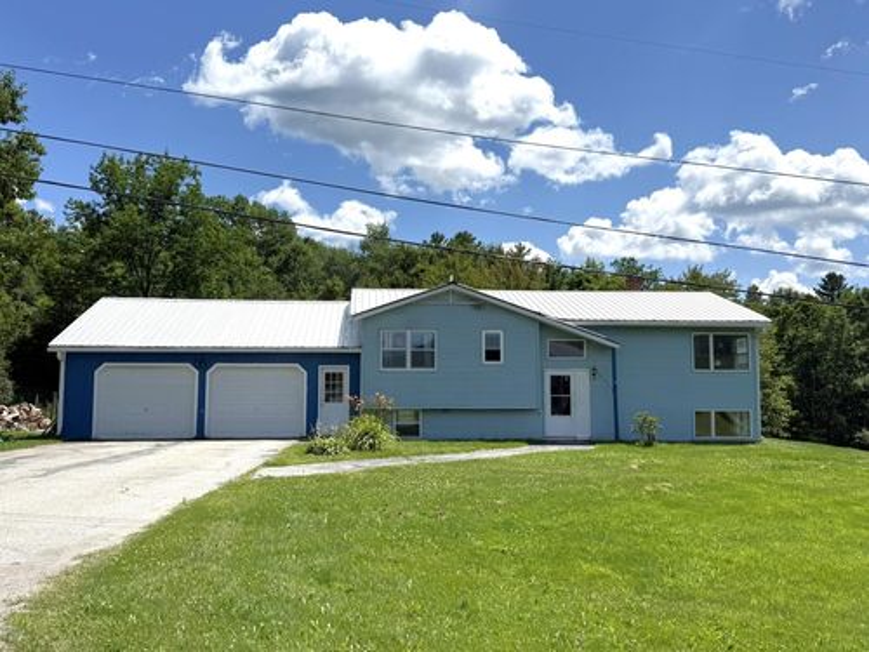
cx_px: 434
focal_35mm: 31
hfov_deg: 58.4
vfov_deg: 45.4
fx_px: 778
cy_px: 326
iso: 80
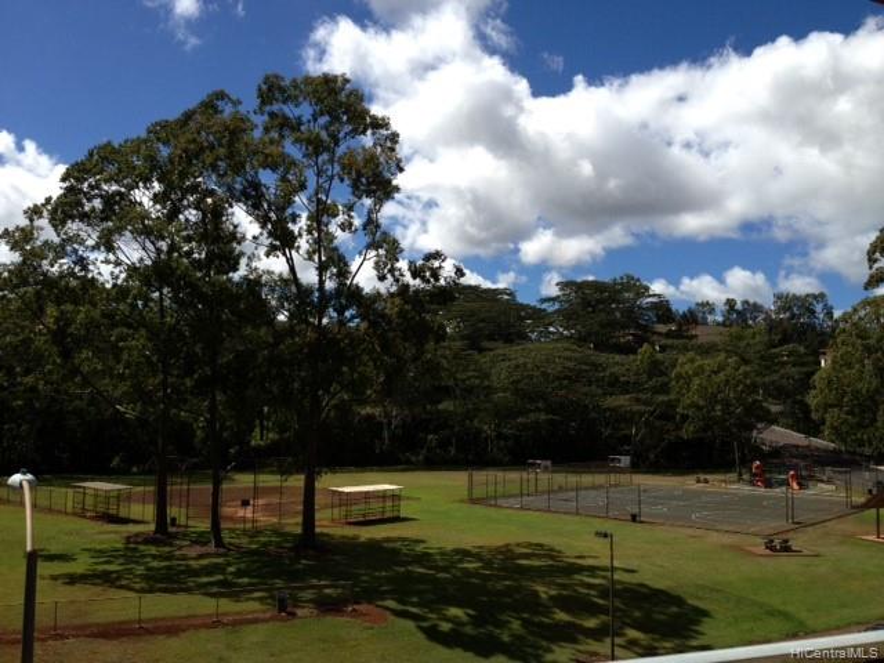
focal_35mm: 35
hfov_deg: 52.6
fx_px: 894
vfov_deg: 40.7
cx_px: 442
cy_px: 332
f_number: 2.4
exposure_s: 1/1905
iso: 50
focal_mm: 4.28
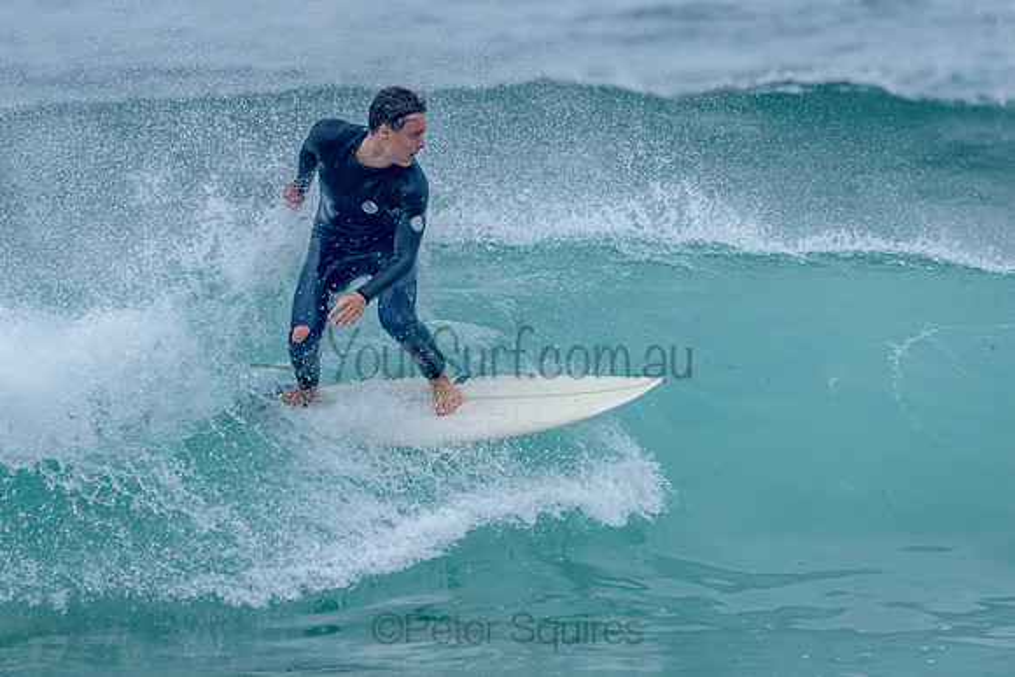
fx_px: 17702
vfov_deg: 2.2
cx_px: 406
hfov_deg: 3.3
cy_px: 334
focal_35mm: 628
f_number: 5.6
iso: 800
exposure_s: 1/2000
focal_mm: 500
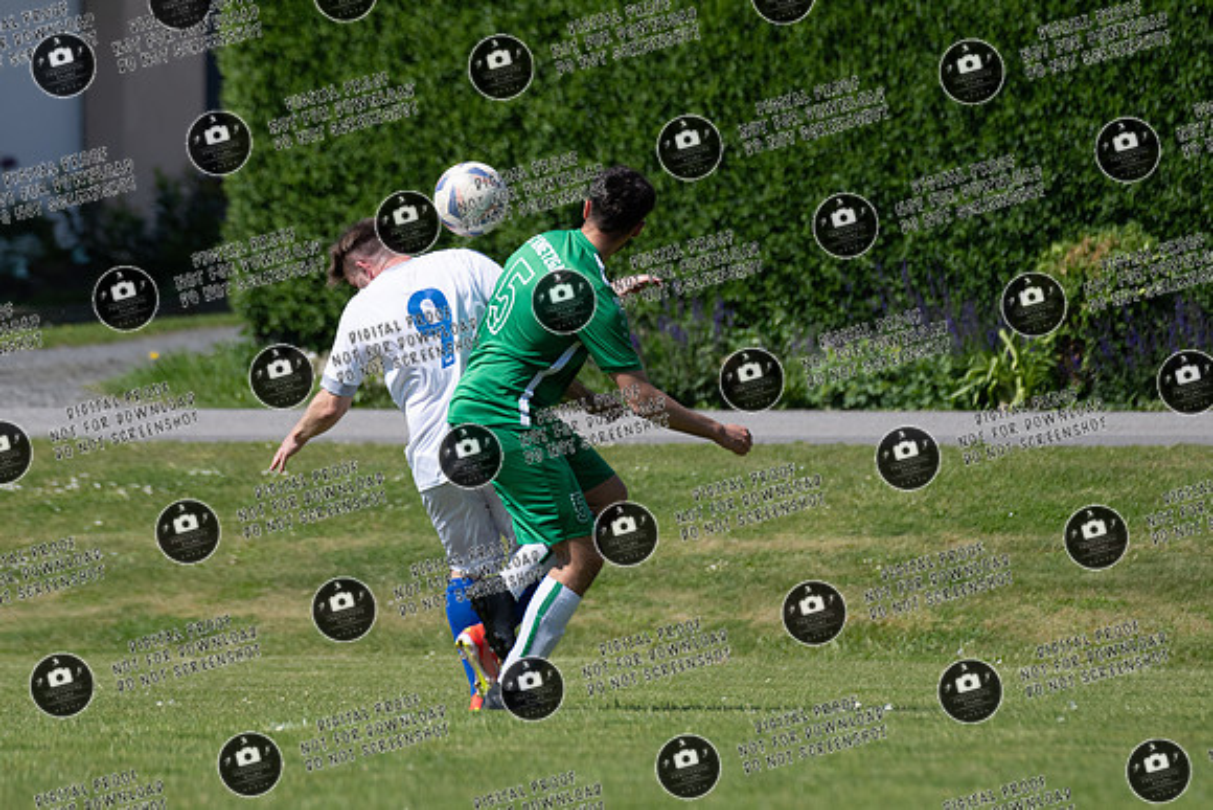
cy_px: 340
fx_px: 16889
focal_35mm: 501
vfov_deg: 2.7
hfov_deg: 4.1
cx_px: 548
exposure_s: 1/1600
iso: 250
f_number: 5.6
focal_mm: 330
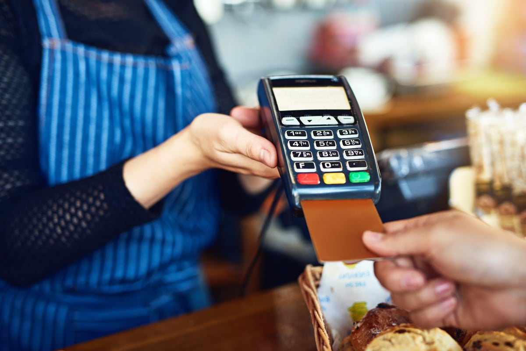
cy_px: 176
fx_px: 730
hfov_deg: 39.6
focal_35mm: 50
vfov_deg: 27.0
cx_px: 263
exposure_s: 1/125
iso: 320
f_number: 2
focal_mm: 50
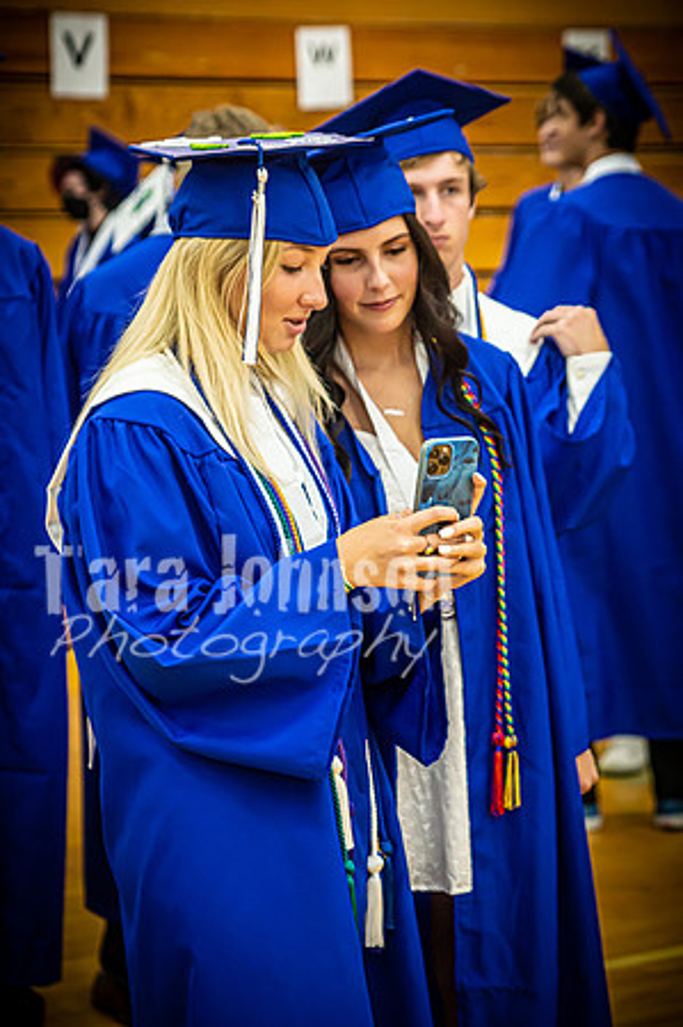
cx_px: 342
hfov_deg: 13.0
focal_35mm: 105
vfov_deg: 19.5
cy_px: 514
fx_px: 2995
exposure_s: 1/200
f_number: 2.8
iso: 2800
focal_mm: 70
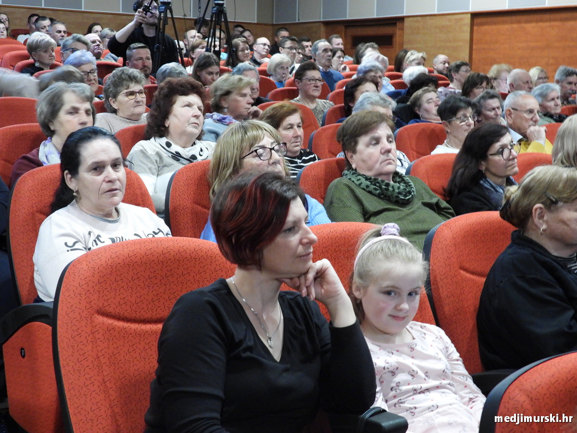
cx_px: 288
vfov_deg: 24.4
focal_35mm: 60
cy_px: 216
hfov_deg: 32.2
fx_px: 1000
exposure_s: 1/4
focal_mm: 10.7
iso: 800
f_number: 3.5
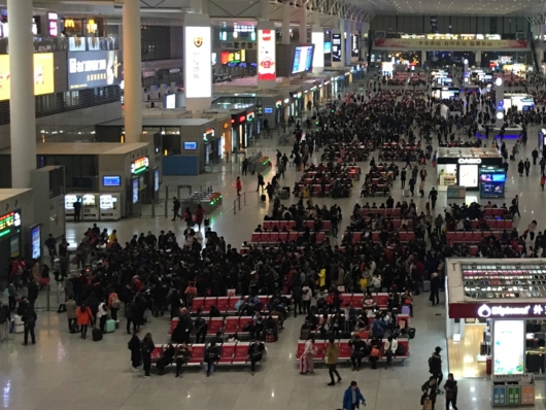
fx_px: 884
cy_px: 104
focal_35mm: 56
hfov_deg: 32.7
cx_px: 486
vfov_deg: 25.8
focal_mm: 4.15
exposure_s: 1/17
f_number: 2.2
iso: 100
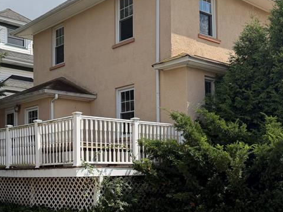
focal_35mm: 51
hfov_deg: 37.3
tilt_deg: +5.3
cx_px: 104
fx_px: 417
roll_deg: +1.0
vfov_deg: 28.5
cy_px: 128
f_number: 1.78
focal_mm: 6.76
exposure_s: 1/4167
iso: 100
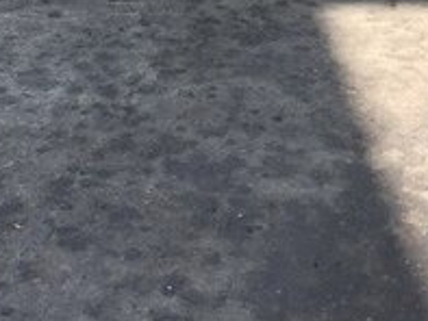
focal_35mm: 97
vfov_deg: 14.0
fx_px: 1200
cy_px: -211
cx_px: 337
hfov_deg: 20.0
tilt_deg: -12.7
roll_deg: -2.5
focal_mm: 4.15
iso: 32
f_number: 2.2
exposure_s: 1/293
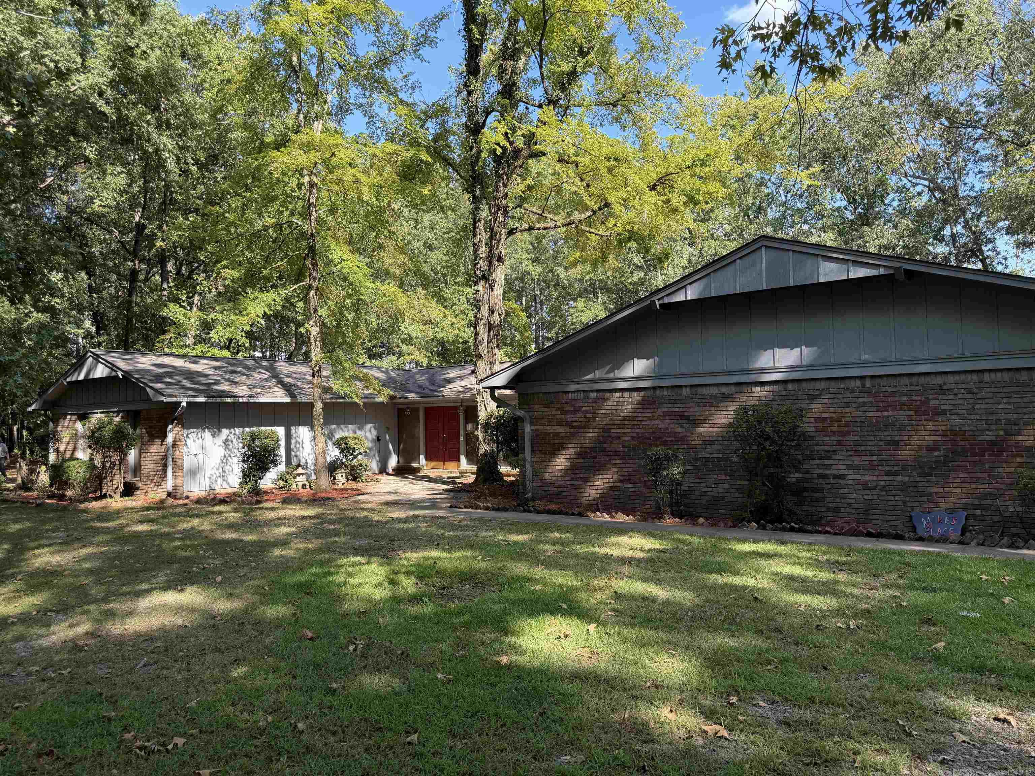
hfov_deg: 71.6
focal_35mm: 24
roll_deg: +1.5
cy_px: 388
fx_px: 718
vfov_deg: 56.8
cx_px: 518
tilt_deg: +2.3
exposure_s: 1/831
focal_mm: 6.76
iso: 100
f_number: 1.78
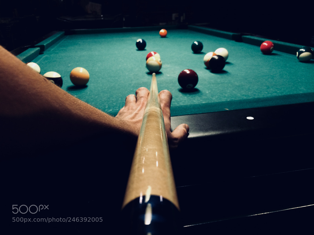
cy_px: 118
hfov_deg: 61.7
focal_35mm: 29
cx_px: 157
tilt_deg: -19.5
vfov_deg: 48.2
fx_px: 263
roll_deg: +0.1
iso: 200
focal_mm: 4.15
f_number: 2.2
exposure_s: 1/33
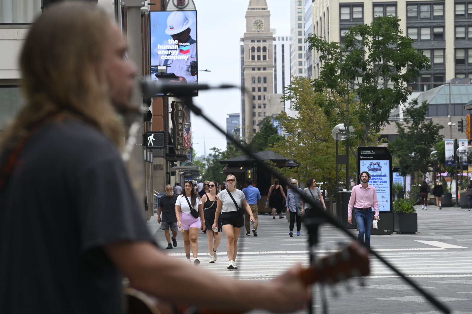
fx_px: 1533
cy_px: 175
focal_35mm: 117
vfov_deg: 11.7
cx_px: 213
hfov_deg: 17.5
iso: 100
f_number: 5.6
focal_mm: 103
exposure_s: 1/250
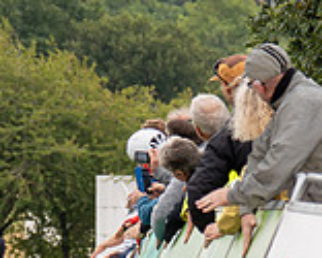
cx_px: -26
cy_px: 102
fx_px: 6313
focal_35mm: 662
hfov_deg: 2.9
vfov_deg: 2.3
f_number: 3.5
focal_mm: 85
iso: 250
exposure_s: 1/1000
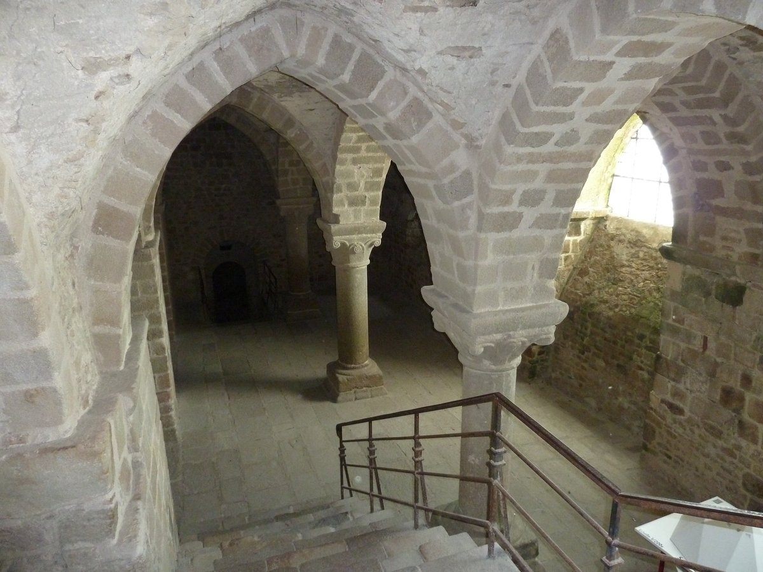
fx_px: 551
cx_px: 382
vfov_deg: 54.9
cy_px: 286
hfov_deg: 69.4
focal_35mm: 25
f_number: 3.3
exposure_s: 1/30
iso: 400
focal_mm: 4.1
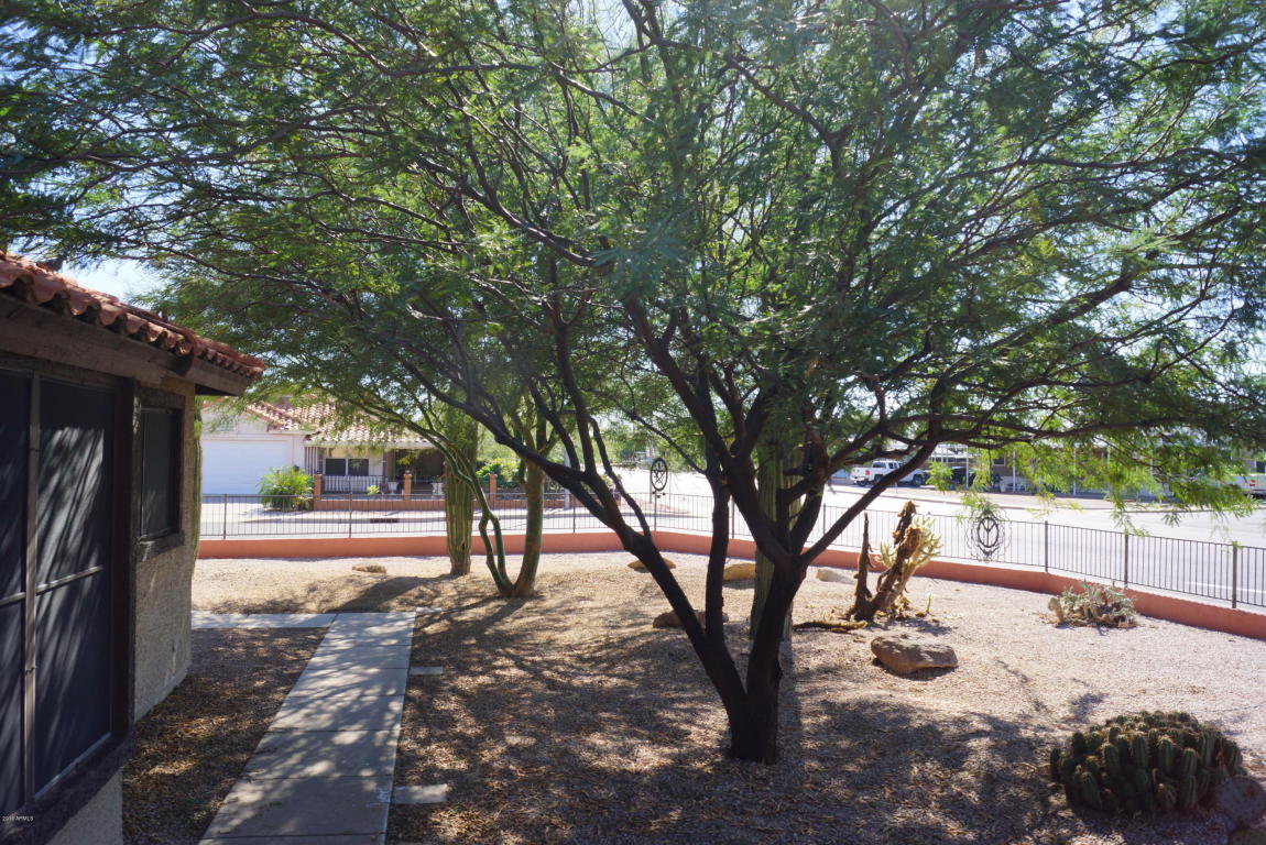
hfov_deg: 67.4
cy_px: 422
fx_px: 950
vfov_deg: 48.0
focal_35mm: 27
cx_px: 633
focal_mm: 18
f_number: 9
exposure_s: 1/100
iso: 100
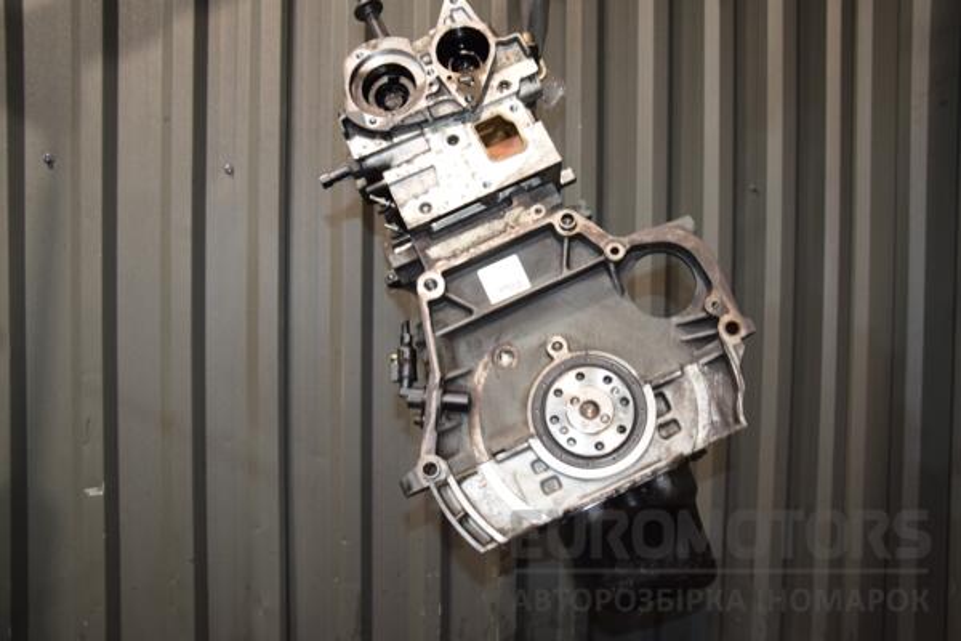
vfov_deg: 41.7
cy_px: 320
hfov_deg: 59.5
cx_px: 480
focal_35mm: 32
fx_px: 841
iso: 800
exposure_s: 1/60
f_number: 5
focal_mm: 21
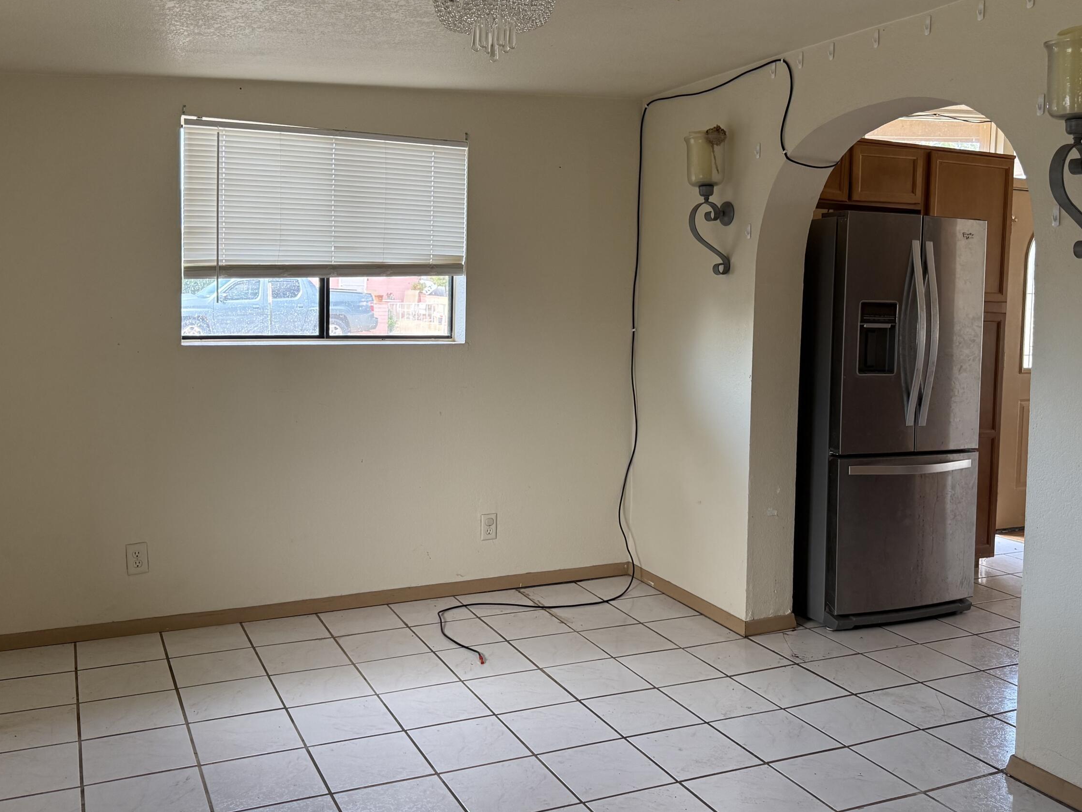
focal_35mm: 32
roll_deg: -1.7
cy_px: 330
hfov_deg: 56.8
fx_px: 1000
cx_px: 534
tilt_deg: -1.0
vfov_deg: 44.0
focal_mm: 6.76
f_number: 1.78
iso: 200
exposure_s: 1/214
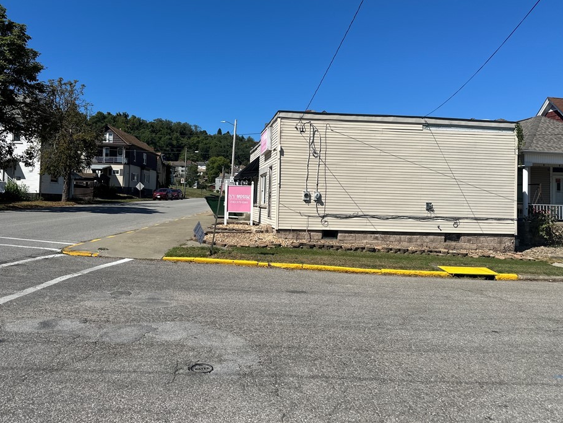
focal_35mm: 27
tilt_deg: +1.7
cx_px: 250
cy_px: 186
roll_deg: -2.4
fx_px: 439
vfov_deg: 51.3
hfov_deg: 65.1
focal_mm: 6.86
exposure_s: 1/7042
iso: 80
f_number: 1.78
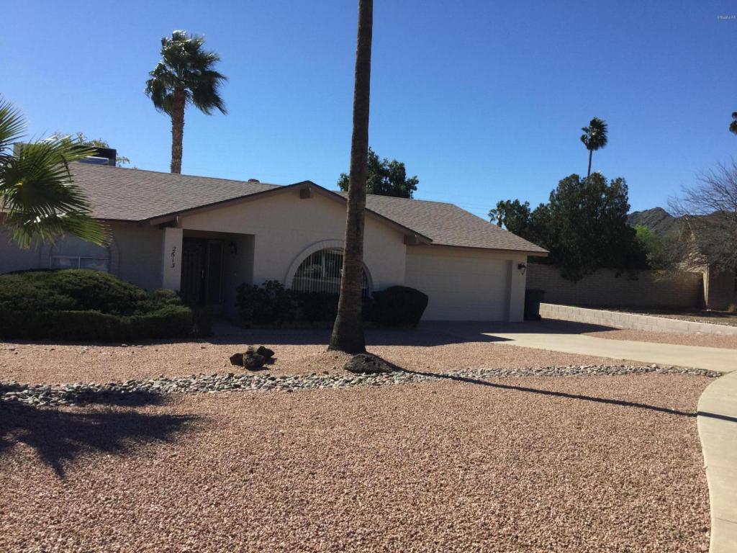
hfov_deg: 58.4
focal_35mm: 31
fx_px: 660
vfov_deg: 45.4
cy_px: 276
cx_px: 368
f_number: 2.4
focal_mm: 3.3
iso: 25
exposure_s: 1/1314
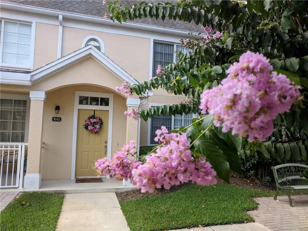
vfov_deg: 53.1
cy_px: 116
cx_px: 154
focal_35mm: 26
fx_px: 231
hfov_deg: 67.3
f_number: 2
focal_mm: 4.67
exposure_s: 1/352
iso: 50
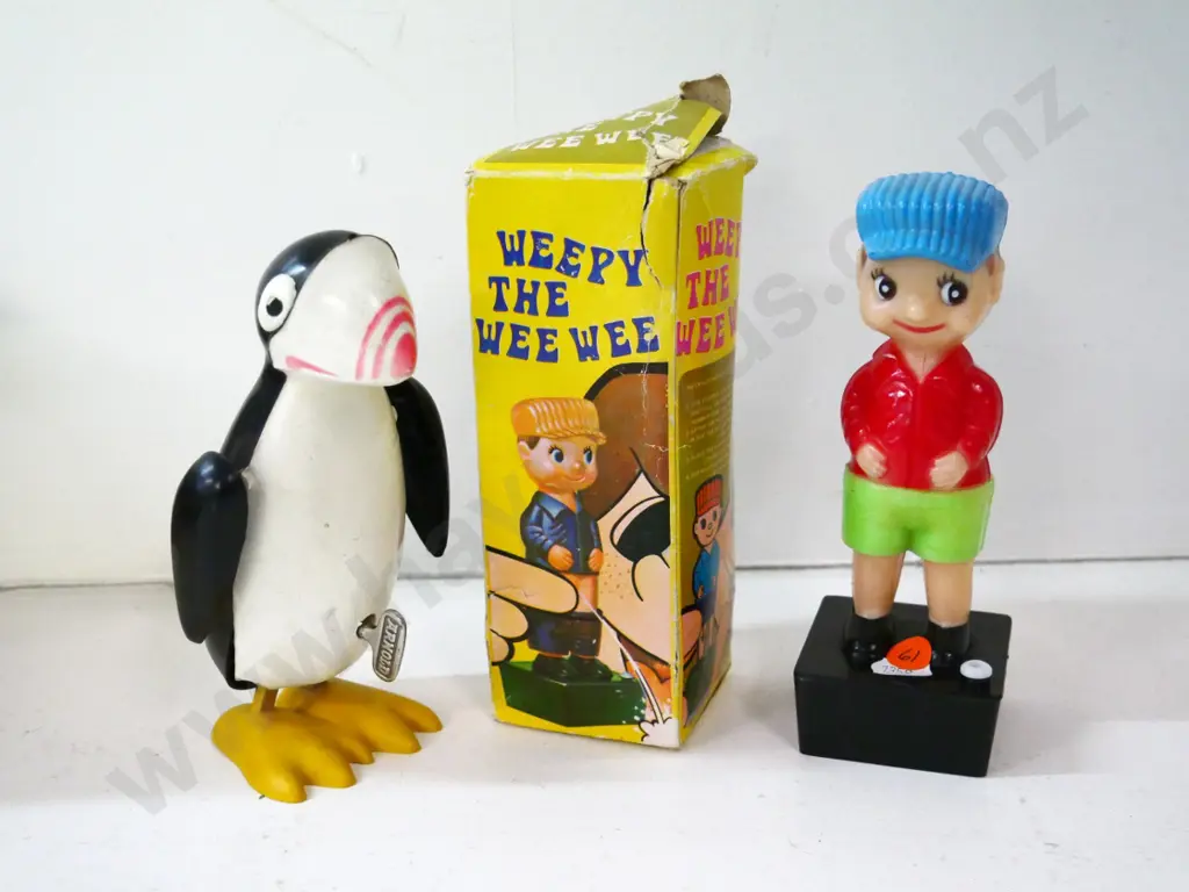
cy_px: 446
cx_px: 594
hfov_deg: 42.9
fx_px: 1511
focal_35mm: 44
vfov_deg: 32.9
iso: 3200
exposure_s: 1/250
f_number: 4.2
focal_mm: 22
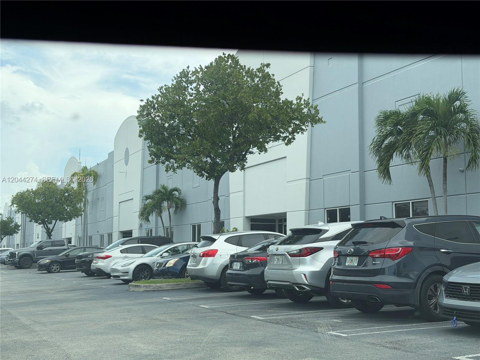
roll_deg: -0.5
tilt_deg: +6.0
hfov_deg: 39.7
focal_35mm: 48
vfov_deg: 30.3
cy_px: 180
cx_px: 240
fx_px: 666
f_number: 1.78
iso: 64
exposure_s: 1/3226
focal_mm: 6.76
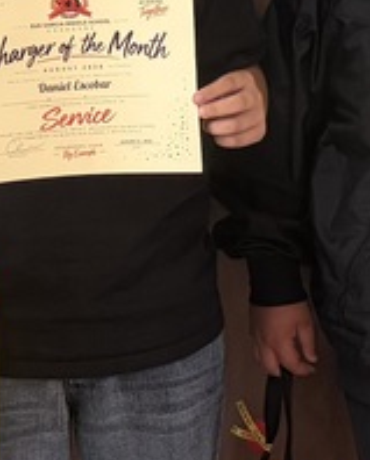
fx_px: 1652
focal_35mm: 121
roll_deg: +0.2
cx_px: 91
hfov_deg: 12.7
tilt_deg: -10.0
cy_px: 125
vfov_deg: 15.8
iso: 400
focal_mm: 6.76
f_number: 1.78
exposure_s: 1/60
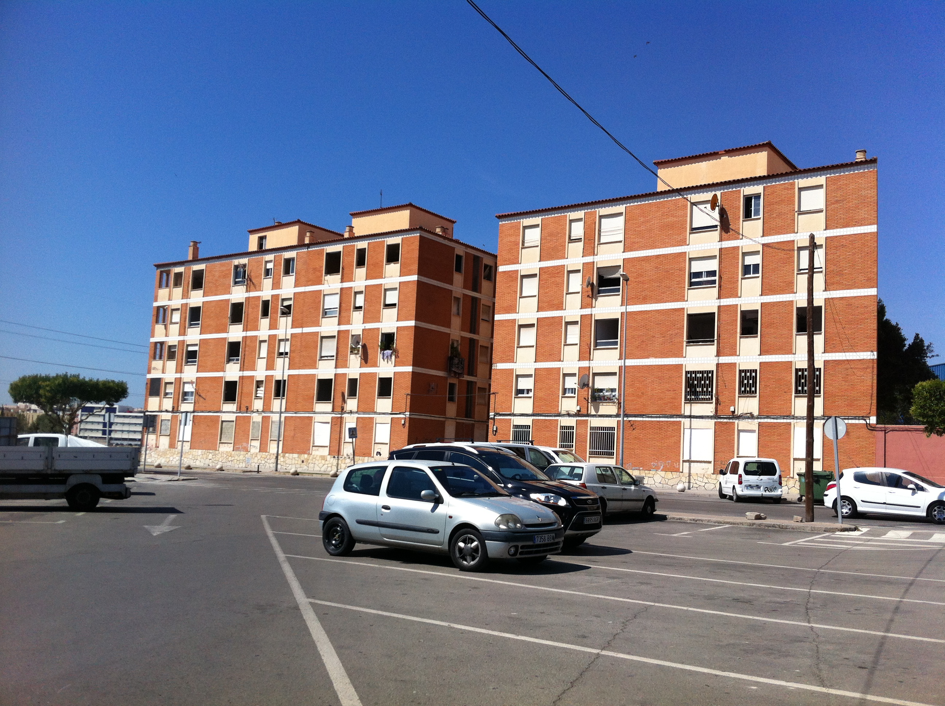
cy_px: 353
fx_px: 954
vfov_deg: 40.6
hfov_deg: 52.7
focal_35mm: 35
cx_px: 472
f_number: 2.8
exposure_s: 1/2320
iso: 80
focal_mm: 3.85
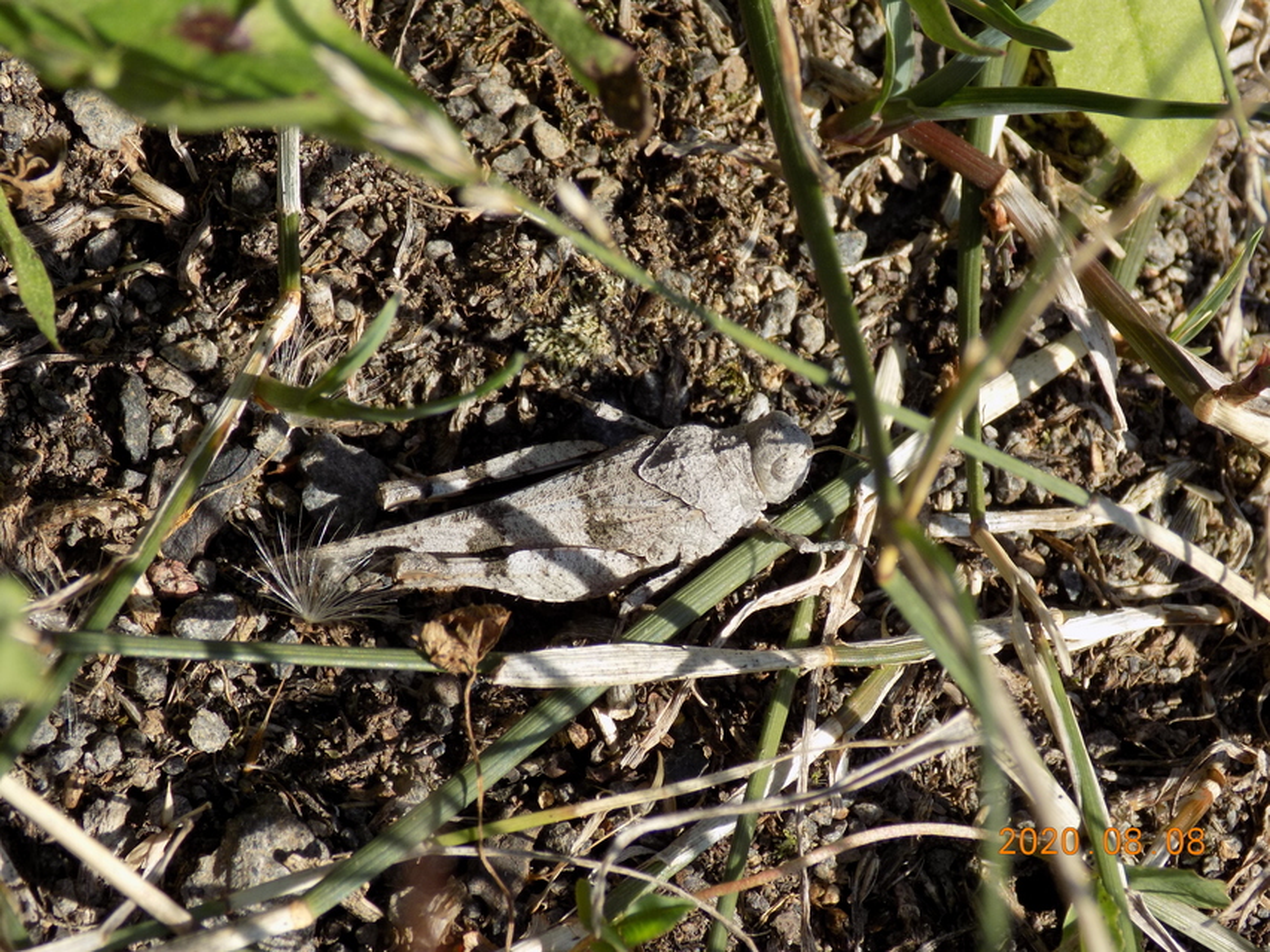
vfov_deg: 12.6
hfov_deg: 16.7
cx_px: 635
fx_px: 4330
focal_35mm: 118
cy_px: 476
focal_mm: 20.9
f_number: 4.8
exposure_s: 1/320
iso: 80
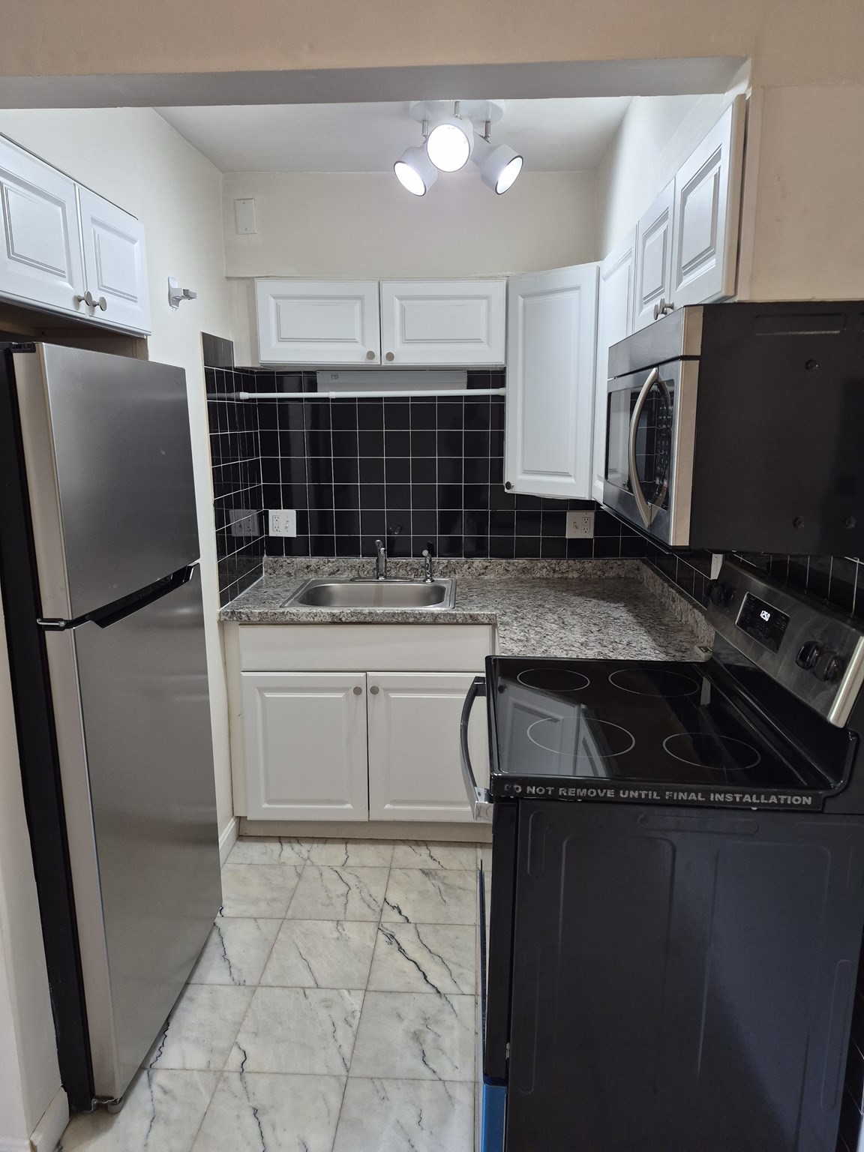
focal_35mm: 23
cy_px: 576
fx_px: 765
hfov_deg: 58.9
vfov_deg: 73.9
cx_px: 432
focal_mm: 5.4
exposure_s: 1/120
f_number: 1.8
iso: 250
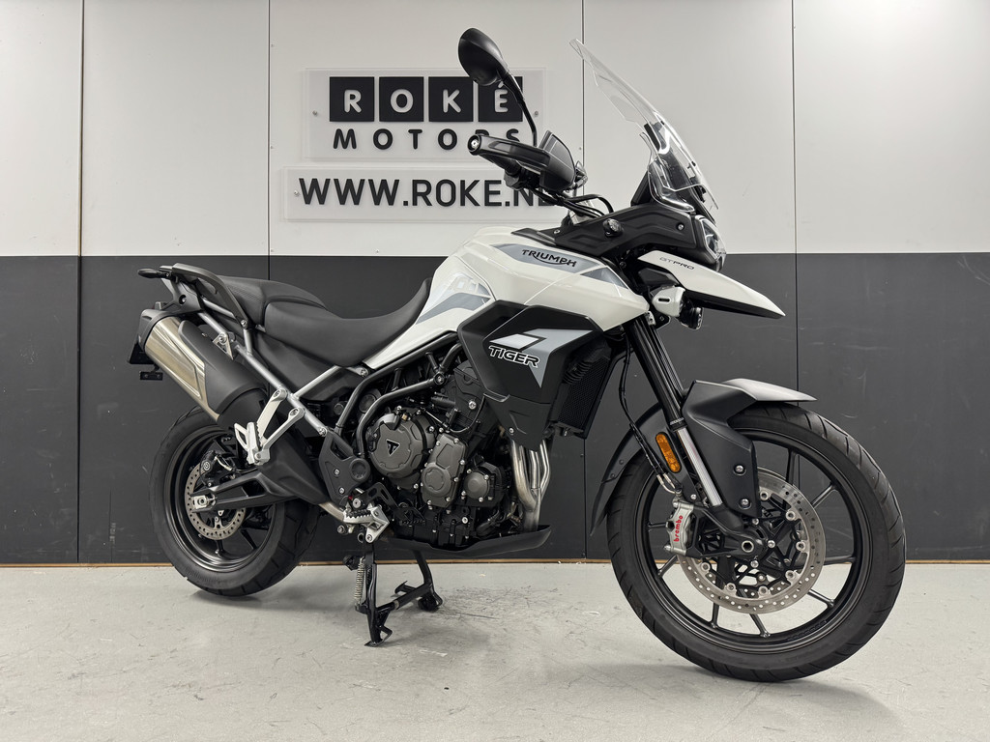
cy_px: 371
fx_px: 686
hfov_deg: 71.6
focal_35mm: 24
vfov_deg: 56.8
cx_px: 495
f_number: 1.78
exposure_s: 1/100
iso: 200
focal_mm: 6.76
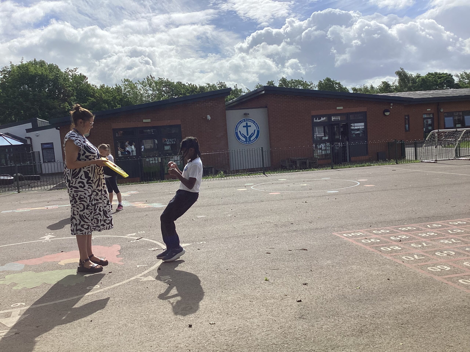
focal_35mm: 31
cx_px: 235
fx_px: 421
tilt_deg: -7.0
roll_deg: +5.4
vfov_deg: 45.4
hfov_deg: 58.4
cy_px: 176
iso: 25
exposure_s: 1/2551
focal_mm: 3.3
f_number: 2.4
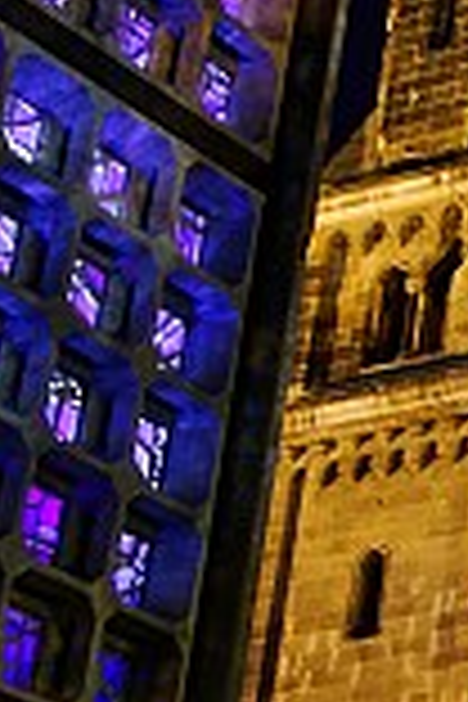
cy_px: 220
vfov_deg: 13.1
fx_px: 3042
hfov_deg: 8.2
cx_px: 1080
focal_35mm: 156
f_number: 10
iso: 200
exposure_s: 6
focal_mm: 18
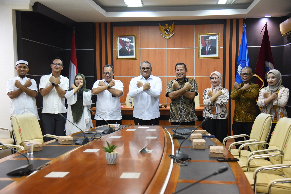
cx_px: 146
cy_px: 97
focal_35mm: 50
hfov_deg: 39.6
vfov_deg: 27.0
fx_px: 404
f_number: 4
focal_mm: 50
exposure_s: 1/200
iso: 5000
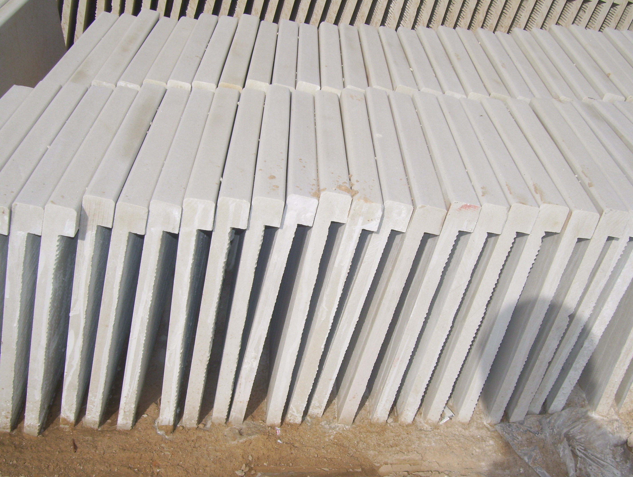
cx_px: 316
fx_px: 824
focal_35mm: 45
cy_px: 238
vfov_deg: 32.3
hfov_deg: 42.0
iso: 80
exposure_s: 1/1000
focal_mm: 7.6
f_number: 5.6
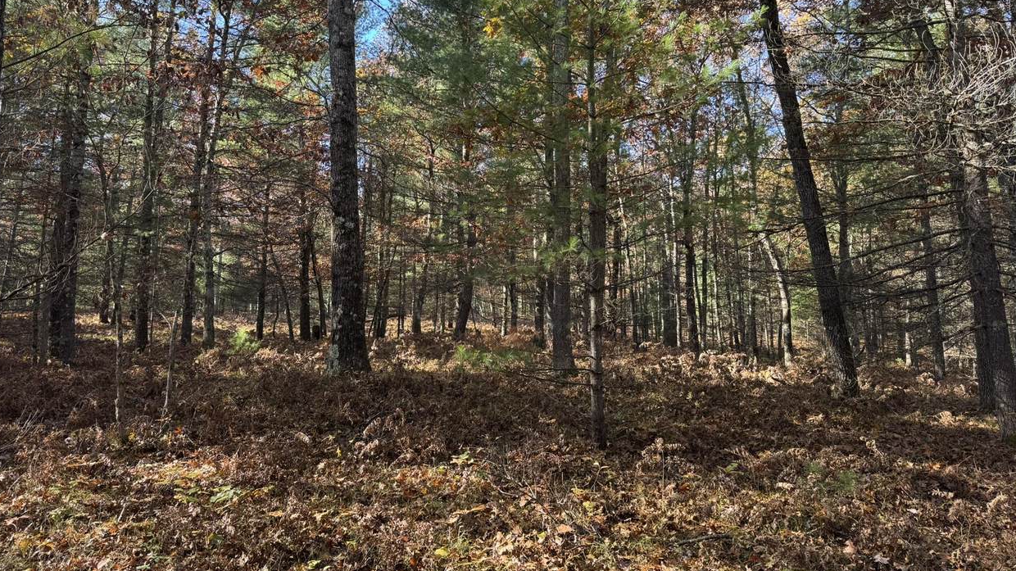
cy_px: 215
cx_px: 499
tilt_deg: +9.2
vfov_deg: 42.6
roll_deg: -0.4
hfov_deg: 69.9
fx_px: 727
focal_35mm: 27
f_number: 1.78
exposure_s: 1/150
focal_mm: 6.76
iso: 64
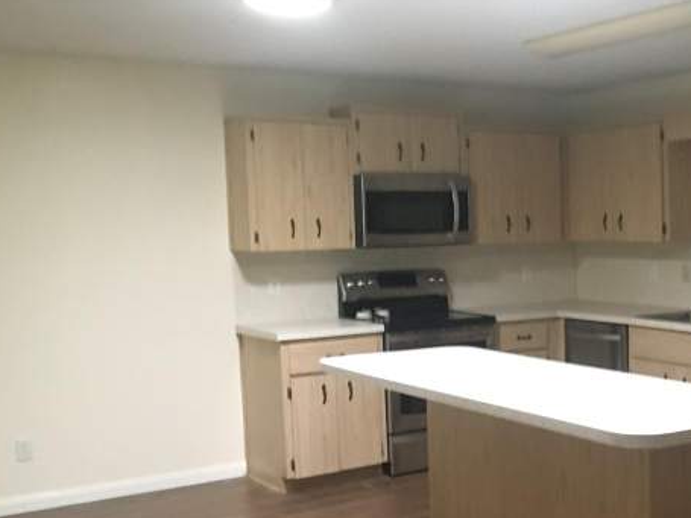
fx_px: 1018
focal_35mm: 51
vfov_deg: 28.4
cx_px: 566
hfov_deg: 36.1
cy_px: 325
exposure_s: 1/15
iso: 500
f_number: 2.2
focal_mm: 4.15
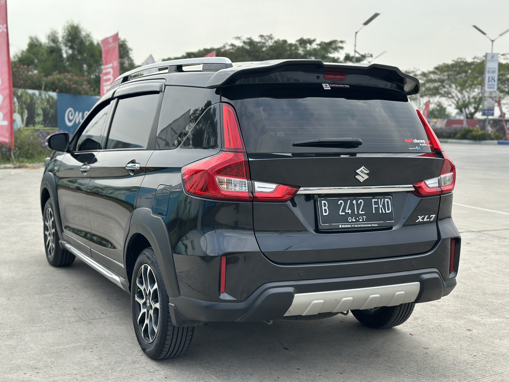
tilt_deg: -5.0
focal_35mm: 48
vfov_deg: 30.3
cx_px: 254
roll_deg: -0.8
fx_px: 706
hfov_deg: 39.7
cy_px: 191
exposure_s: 1/1751
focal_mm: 6.86
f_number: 1.78
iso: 80
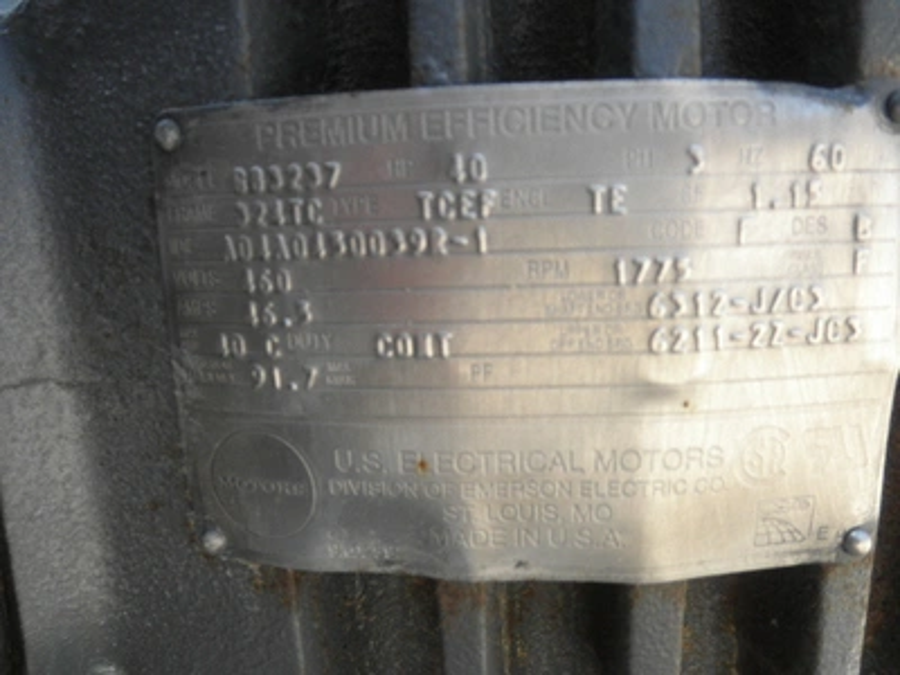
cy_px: 338
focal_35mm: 28
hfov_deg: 63.4
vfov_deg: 49.7
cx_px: 450
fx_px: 728
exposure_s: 1/100
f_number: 3
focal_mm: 5
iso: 64
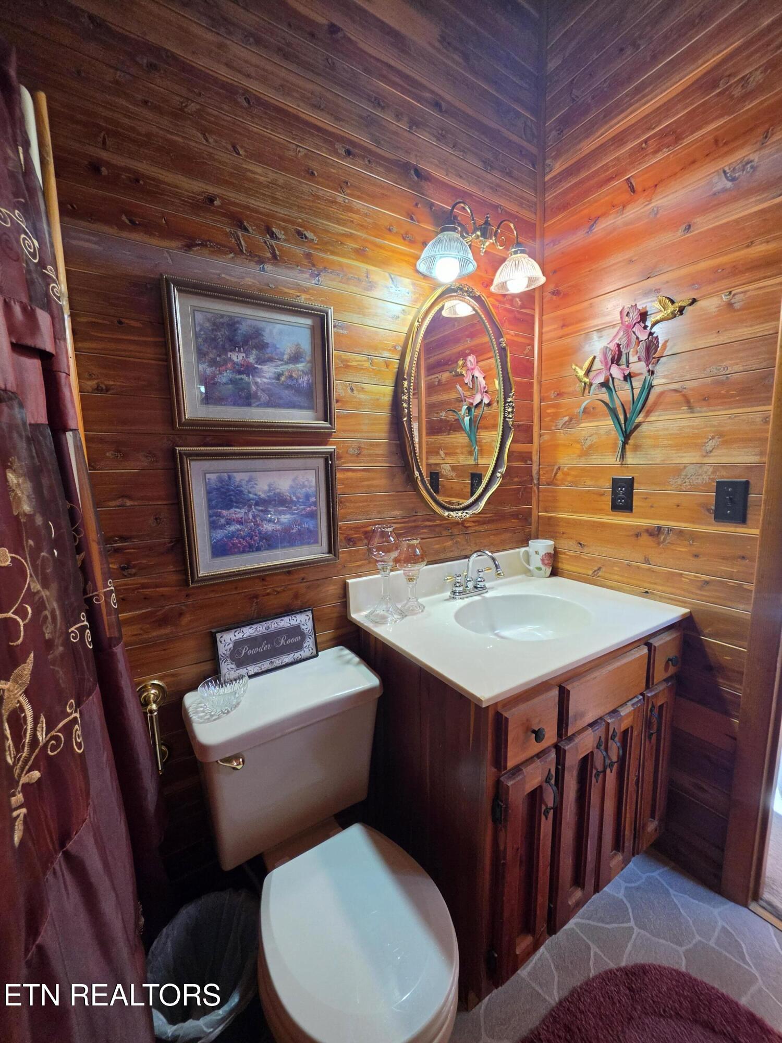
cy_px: 522
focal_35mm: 13
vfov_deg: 106.2
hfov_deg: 89.9
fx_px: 392
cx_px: 391
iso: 250
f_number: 1.9
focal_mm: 2.2
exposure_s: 1/120
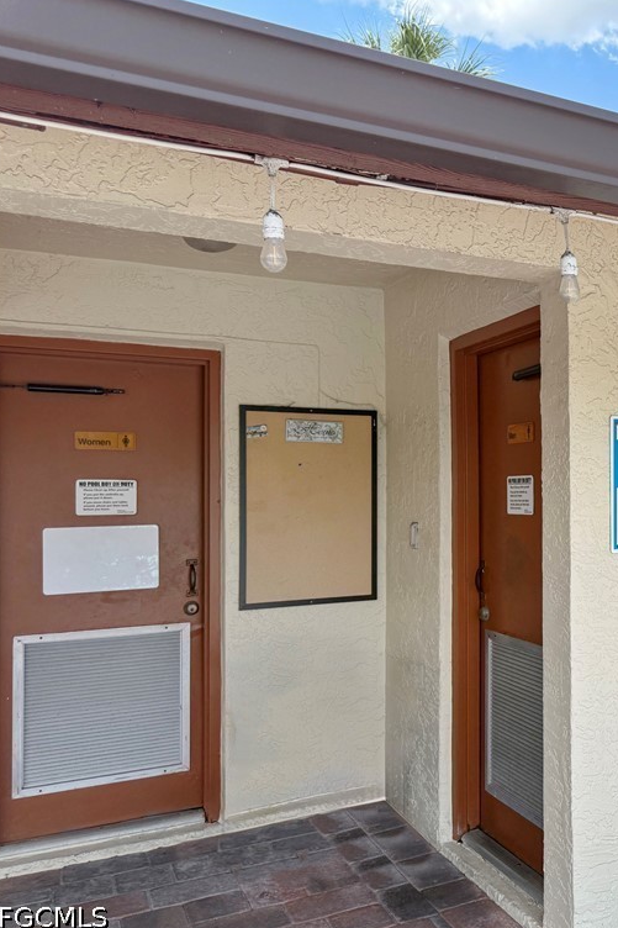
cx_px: 623
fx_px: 876
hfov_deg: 35.1
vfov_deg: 55.8
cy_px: 464
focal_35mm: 34
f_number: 1.78
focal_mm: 6.76
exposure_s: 1/1812
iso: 100
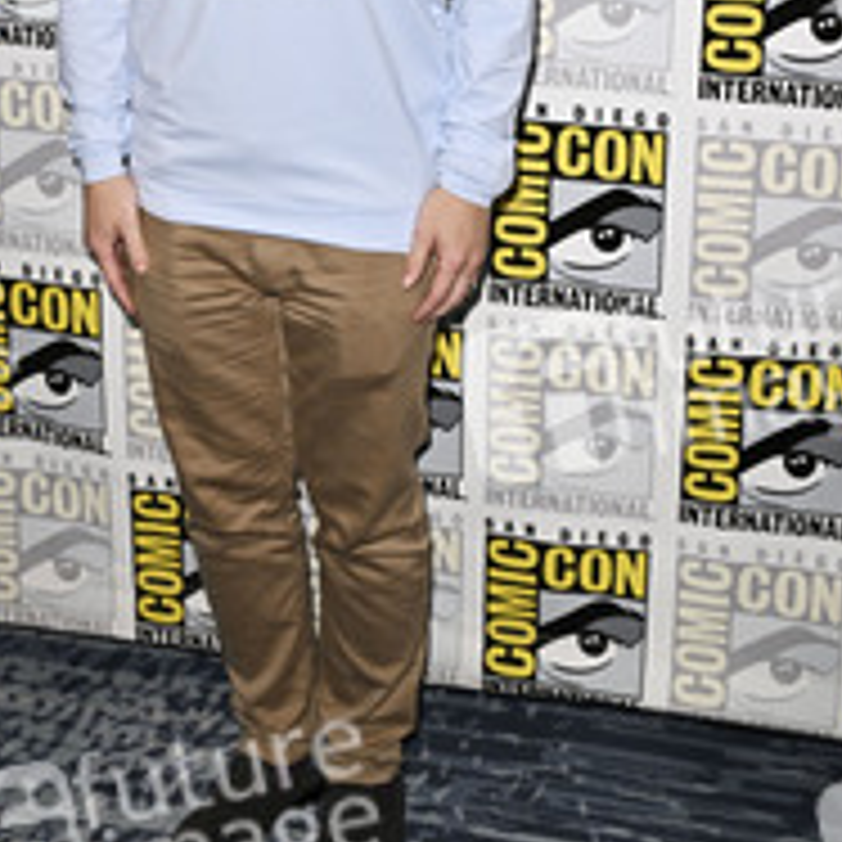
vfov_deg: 24.6
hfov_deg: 24.9
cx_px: 279
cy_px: 153
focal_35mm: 69
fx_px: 1899
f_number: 5.6
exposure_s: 1/250
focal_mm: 38
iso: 1250
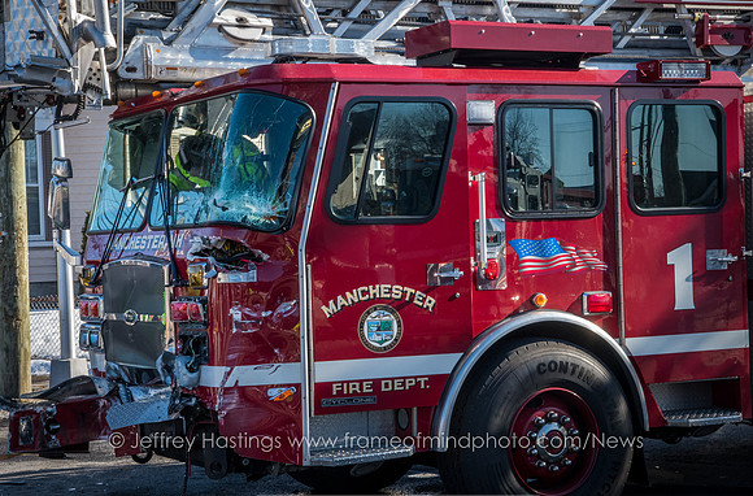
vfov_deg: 18.5
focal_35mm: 73
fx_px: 1524
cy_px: 264
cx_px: 393
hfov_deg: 27.7
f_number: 18
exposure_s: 1/100
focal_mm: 46
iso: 500
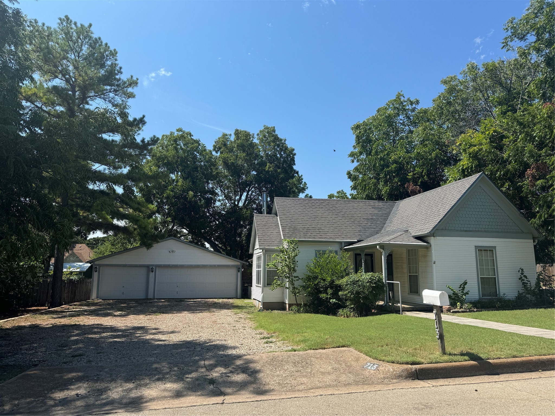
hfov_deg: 71.6
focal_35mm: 24
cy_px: 208
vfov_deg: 56.8
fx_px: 385
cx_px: 278
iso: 80
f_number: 1.78
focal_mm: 6.76
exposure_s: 1/3597
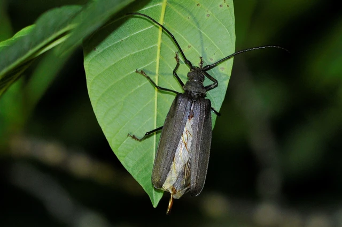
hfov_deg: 13.1
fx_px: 1493
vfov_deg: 8.7
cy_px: 114
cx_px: 171
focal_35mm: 158
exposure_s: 1/60
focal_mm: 105
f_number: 4.5
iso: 640
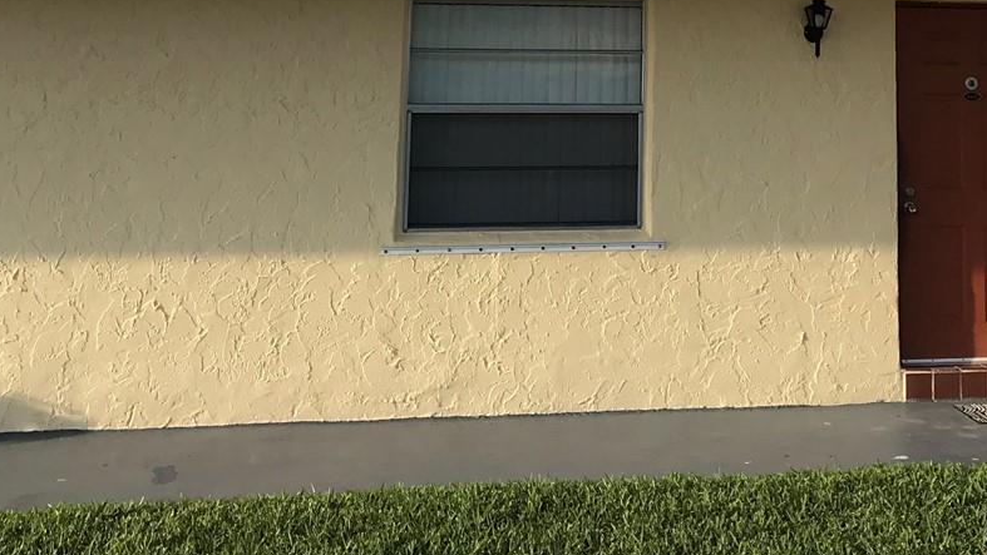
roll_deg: +0.0
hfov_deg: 33.4
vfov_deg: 18.3
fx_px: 1623
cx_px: 690
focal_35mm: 62
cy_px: -129
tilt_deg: +8.6
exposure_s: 1/1227
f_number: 1.8
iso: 20
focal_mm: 3.99
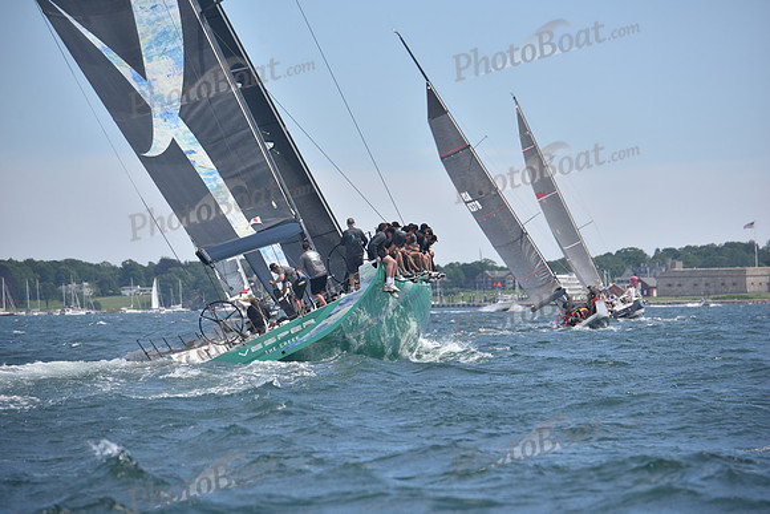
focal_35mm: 190
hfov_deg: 10.8
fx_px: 4065
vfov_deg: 7.2
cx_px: 385
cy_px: 257
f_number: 5.6
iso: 320
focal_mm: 190
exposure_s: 1/800
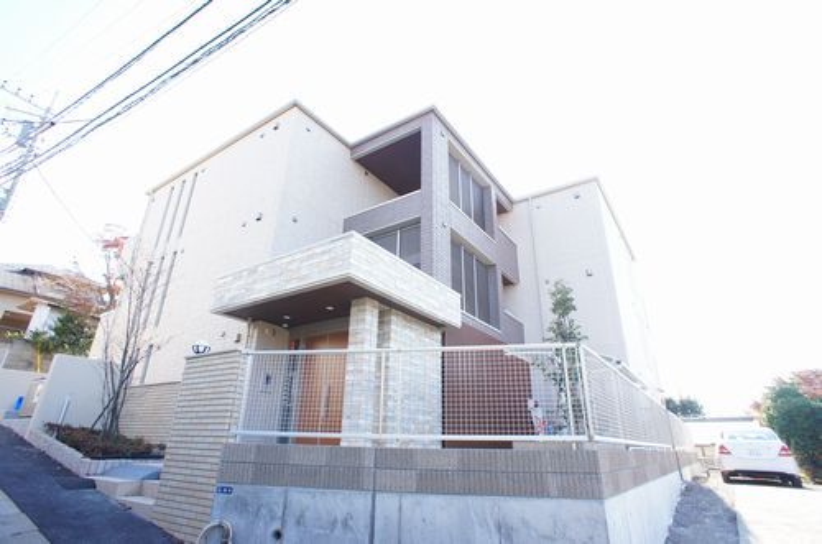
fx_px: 547
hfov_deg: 73.9
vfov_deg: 52.9
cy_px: 272
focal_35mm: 24
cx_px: 411
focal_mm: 16
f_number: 5.6
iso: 200
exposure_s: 1/125
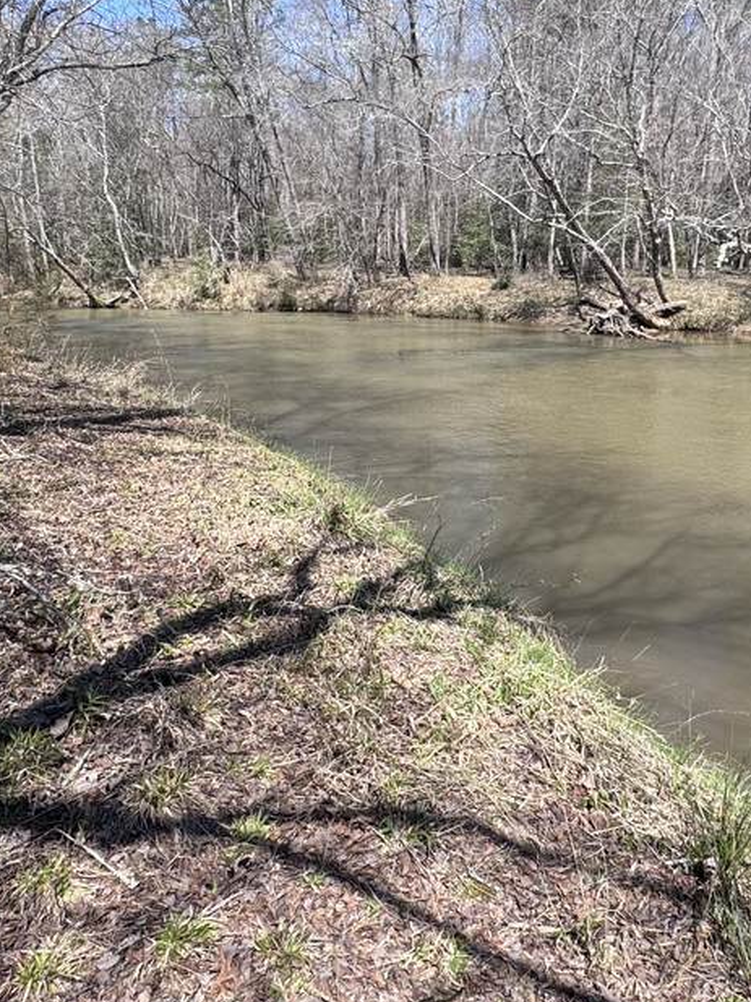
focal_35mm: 29
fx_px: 839
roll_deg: -0.1
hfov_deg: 48.1
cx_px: 425
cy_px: 426
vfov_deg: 61.4
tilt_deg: -10.9
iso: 50
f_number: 2.2
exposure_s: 1/840
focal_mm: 2.22
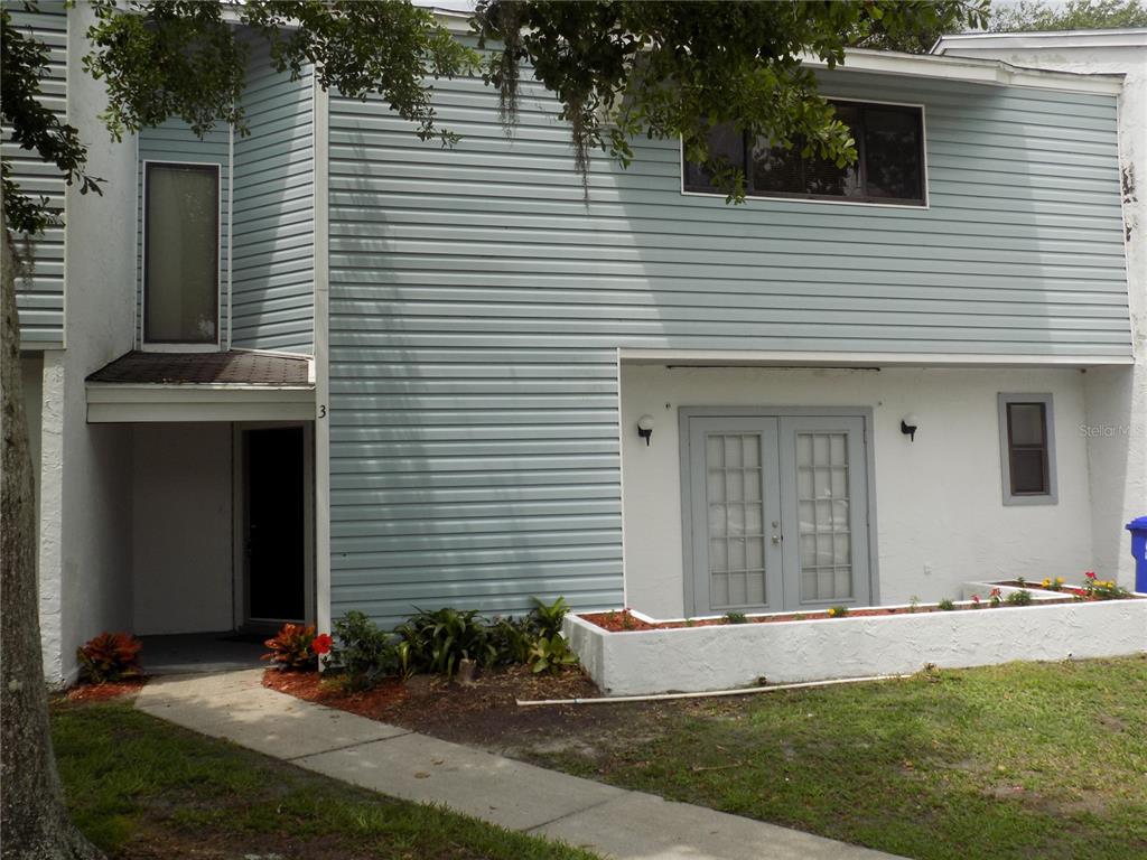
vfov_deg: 46.8
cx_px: 574
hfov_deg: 60.0
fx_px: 994
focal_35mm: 30
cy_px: 430
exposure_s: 1/800
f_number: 3.3
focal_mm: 5.3
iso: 80
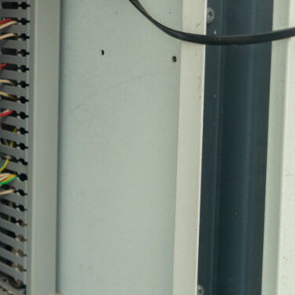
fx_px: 733
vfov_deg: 22.5
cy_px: 71
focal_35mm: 76
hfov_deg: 20.9
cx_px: -80
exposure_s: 1/250
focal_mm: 33
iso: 500
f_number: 4.5
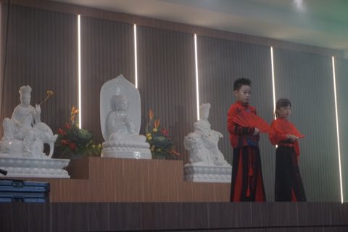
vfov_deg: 18.2
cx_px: 174
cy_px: 116
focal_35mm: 75
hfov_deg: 27.0
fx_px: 725
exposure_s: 1/160
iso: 1000
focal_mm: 50
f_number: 5.6
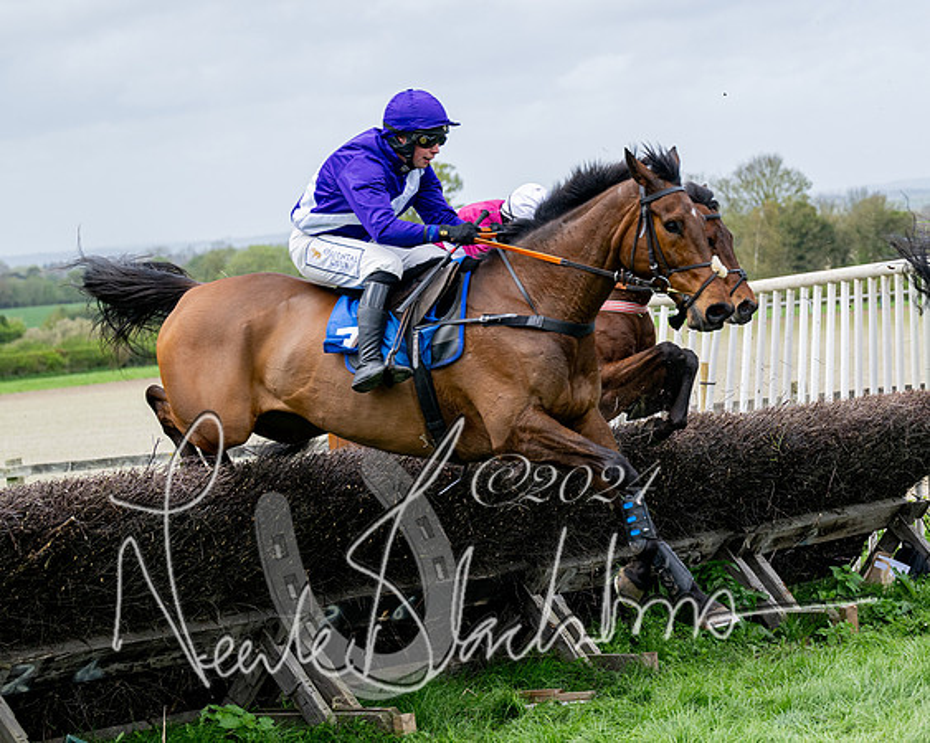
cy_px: 408
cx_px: 791
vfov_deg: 13.7
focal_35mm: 112
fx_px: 3083
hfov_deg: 17.0
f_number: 4
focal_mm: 70
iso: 400
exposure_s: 1/1600
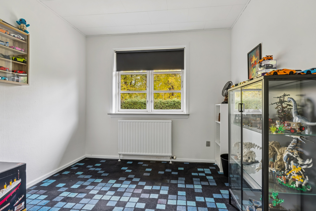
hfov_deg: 81.2
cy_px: 106
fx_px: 184
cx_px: 158
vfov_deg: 59.5
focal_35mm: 21
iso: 200
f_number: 8
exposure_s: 1/4
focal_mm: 14
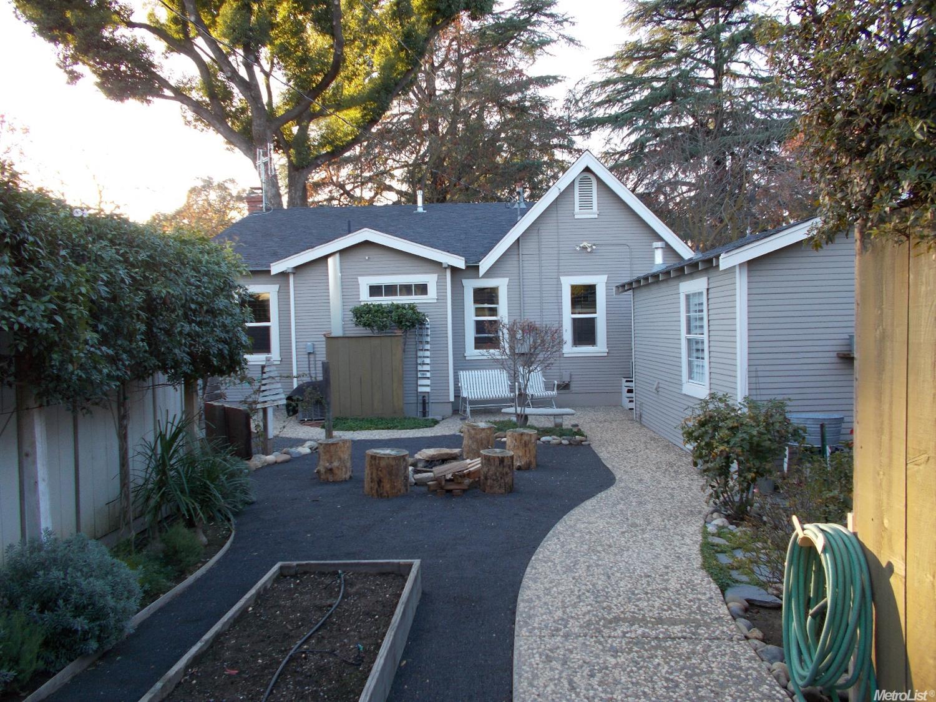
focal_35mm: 26
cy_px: 351
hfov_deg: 67.3
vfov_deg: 53.0
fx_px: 703
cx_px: 468
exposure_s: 1/80
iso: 80
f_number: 3.2
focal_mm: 4.6
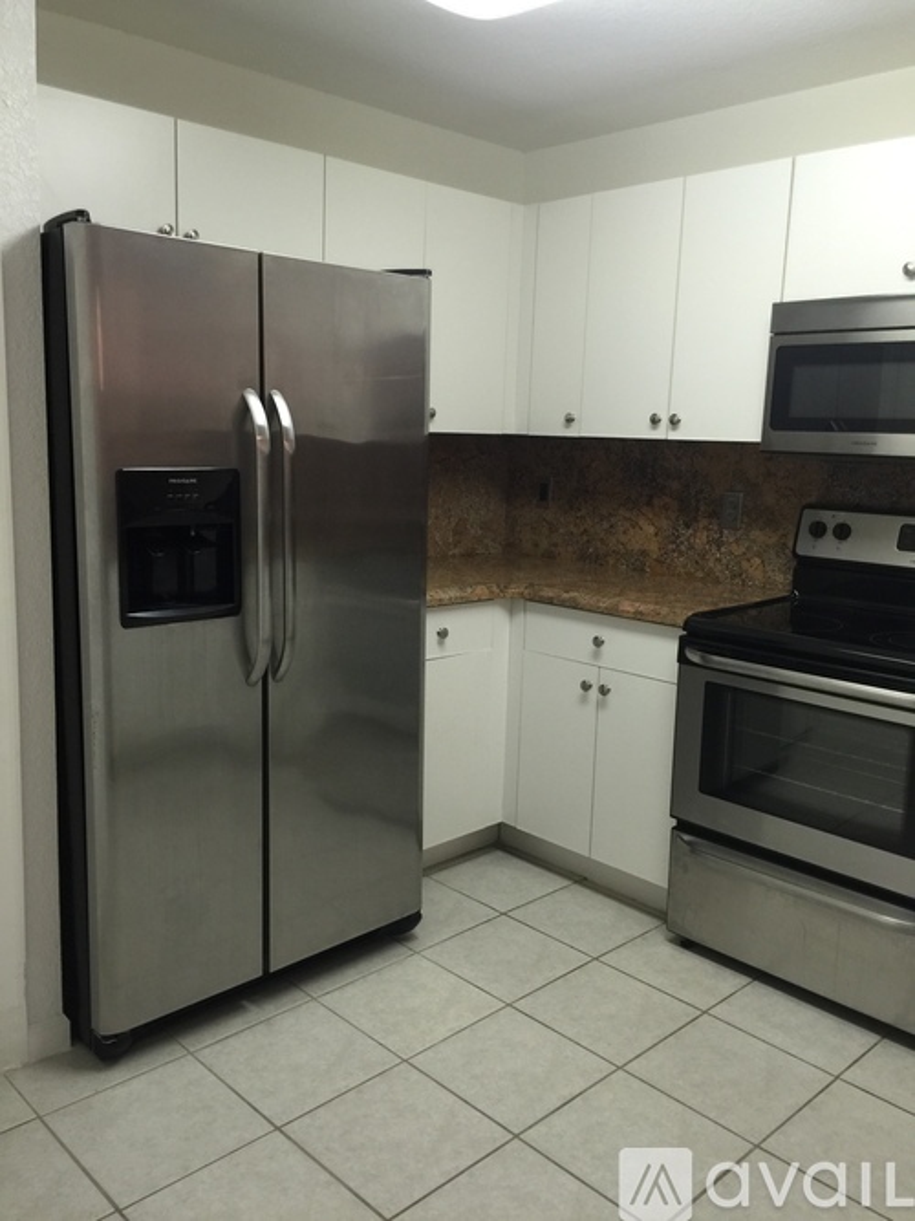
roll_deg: -2.2
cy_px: 610
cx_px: 458
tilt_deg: -11.1
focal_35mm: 29
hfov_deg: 48.2
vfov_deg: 61.7
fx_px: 1022
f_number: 2.2
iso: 80
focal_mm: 4.15
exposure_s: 1/15
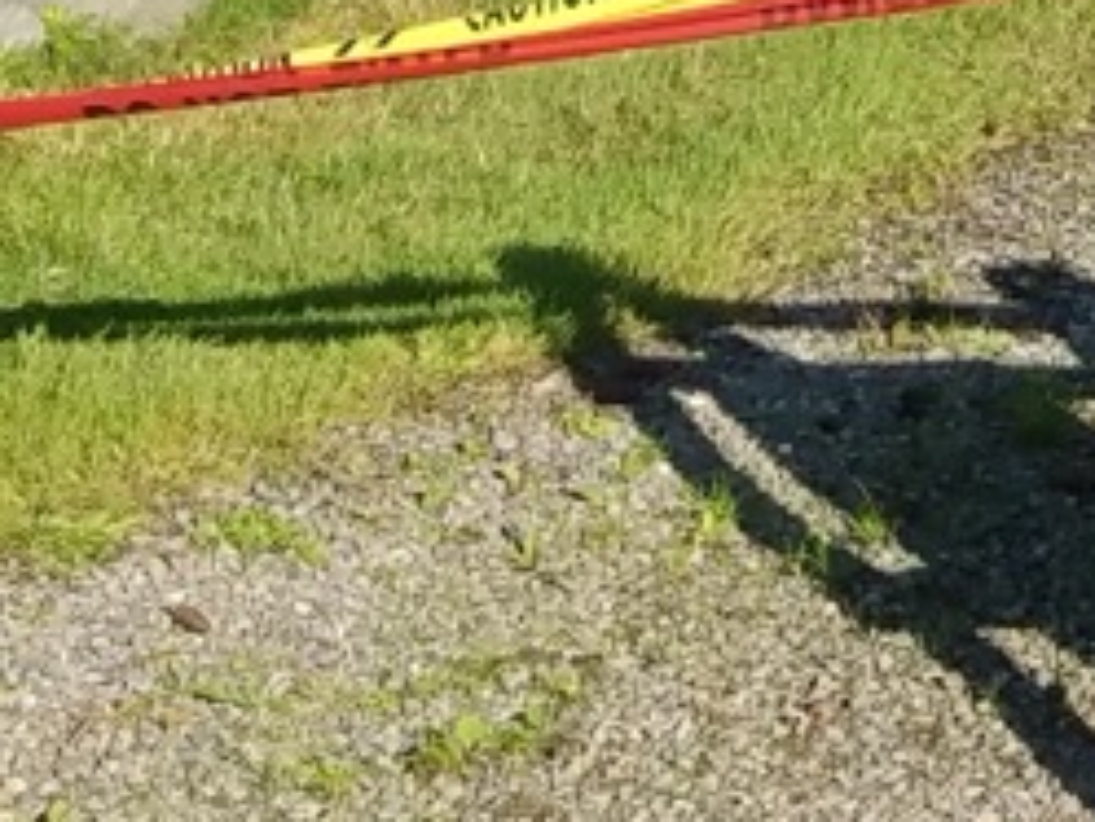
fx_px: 5285
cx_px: 1865
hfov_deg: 11.1
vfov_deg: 8.1
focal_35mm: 167
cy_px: -1297
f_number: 1.7
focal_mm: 4.2
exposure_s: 1/1652
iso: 50
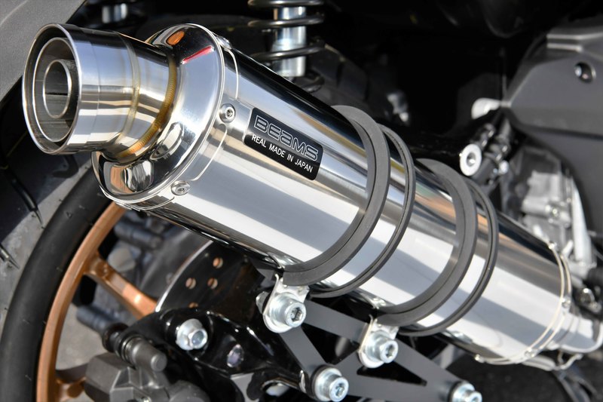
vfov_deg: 21.9
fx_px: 1038
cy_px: 201
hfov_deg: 32.4
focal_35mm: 62
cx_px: 302
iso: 400
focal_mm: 62
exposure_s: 1/500
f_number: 11
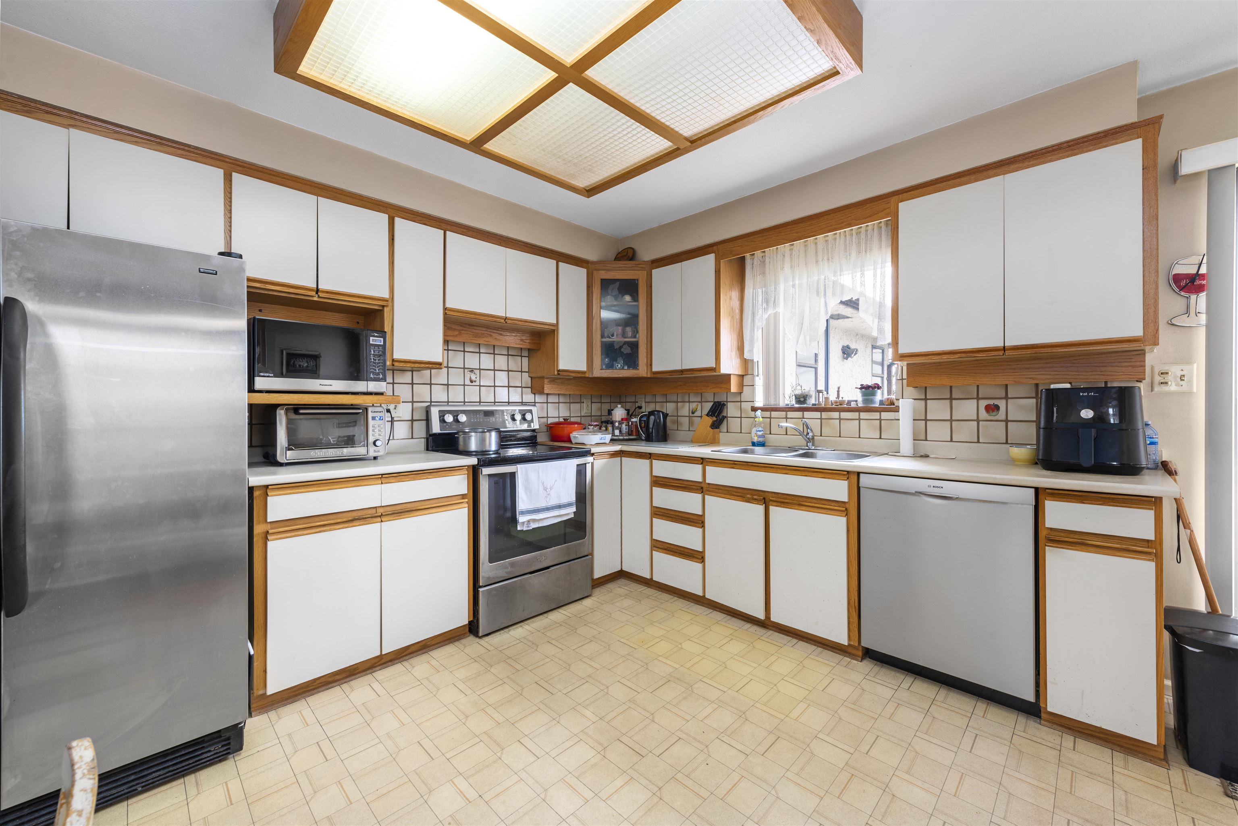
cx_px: 619
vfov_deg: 81.2
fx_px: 482
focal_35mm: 14
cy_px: 413
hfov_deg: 104.2
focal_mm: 14
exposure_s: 1/2.5
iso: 200
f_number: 8
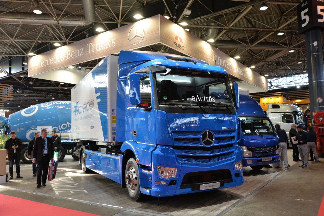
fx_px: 270
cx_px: 162
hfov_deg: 61.9
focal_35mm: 30
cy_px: 108
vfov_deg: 43.7
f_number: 5.6
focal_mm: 30
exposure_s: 1/80
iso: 500
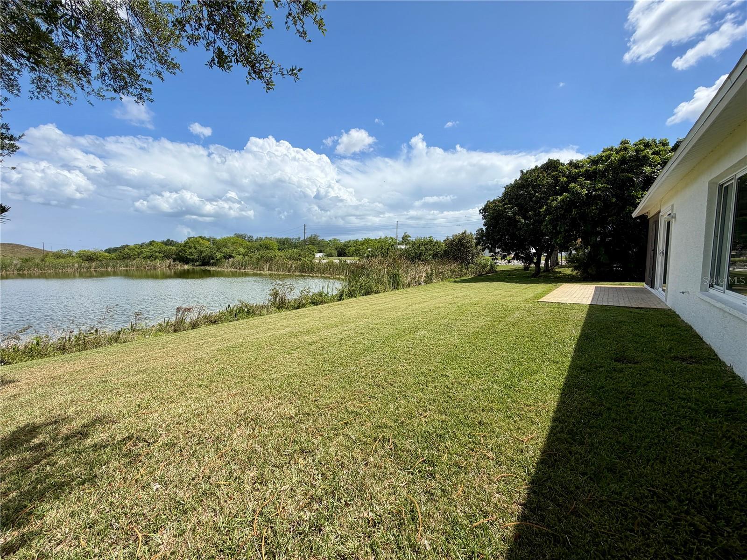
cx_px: 374
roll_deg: +1.5
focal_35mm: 14
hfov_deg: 102.1
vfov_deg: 85.7
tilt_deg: -4.8
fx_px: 302
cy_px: 280
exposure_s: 1/1050
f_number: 2.2
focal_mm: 2.22
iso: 20
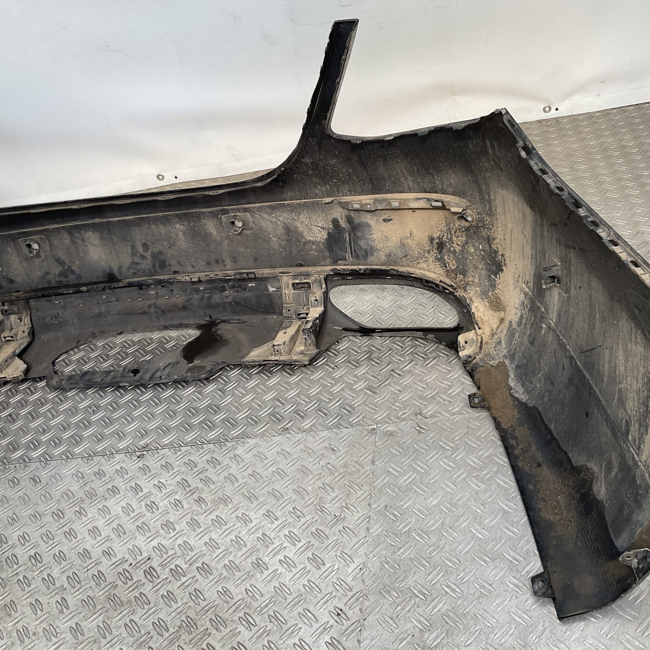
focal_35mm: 35
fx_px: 744
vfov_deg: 47.2
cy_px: 320
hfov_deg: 47.1
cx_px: 368
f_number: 1.8
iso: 20
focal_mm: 3
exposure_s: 1/120
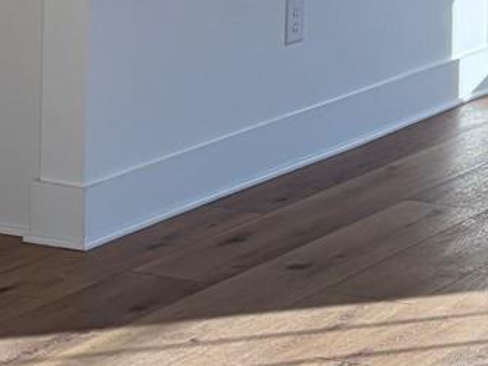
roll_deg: +0.1
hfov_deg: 12.0
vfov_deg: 8.8
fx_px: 2269
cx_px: 585
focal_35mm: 161
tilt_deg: -0.8
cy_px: -307
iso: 64
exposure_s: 1/433
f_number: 1.6
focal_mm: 5.96
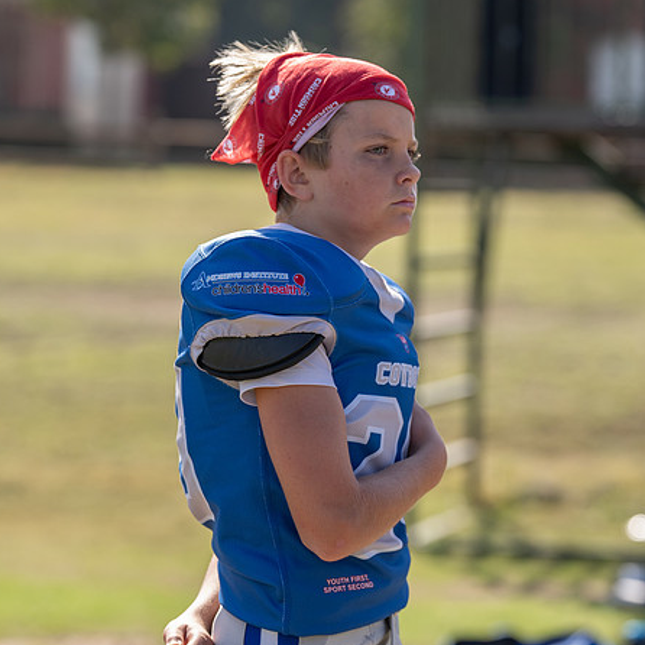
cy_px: 306
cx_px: 314
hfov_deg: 10.6
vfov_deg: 10.6
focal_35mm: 165
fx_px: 3478
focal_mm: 118
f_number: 3.5
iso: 100
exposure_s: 1/500
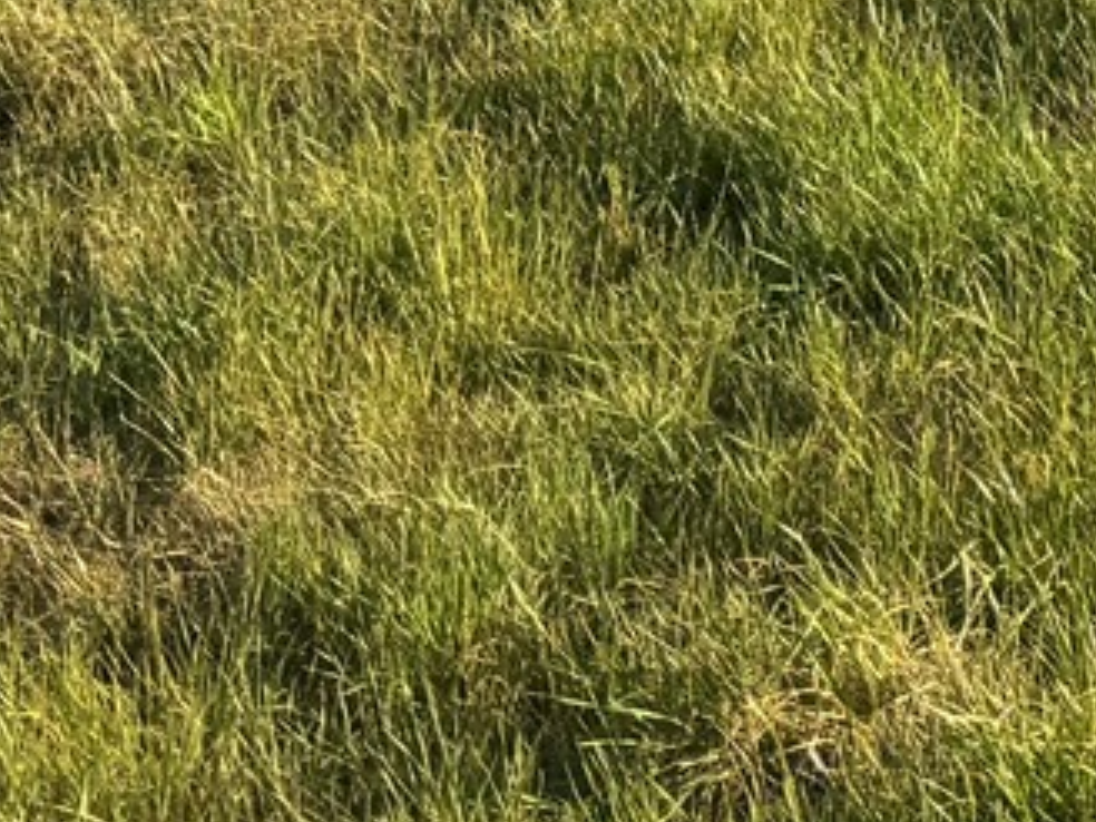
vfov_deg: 8.9
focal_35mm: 150
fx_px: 4749
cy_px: -1153
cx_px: 1651
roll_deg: +0.0
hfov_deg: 12.5
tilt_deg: -8.2
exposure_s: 1/3597
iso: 80
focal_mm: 6.76
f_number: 1.78
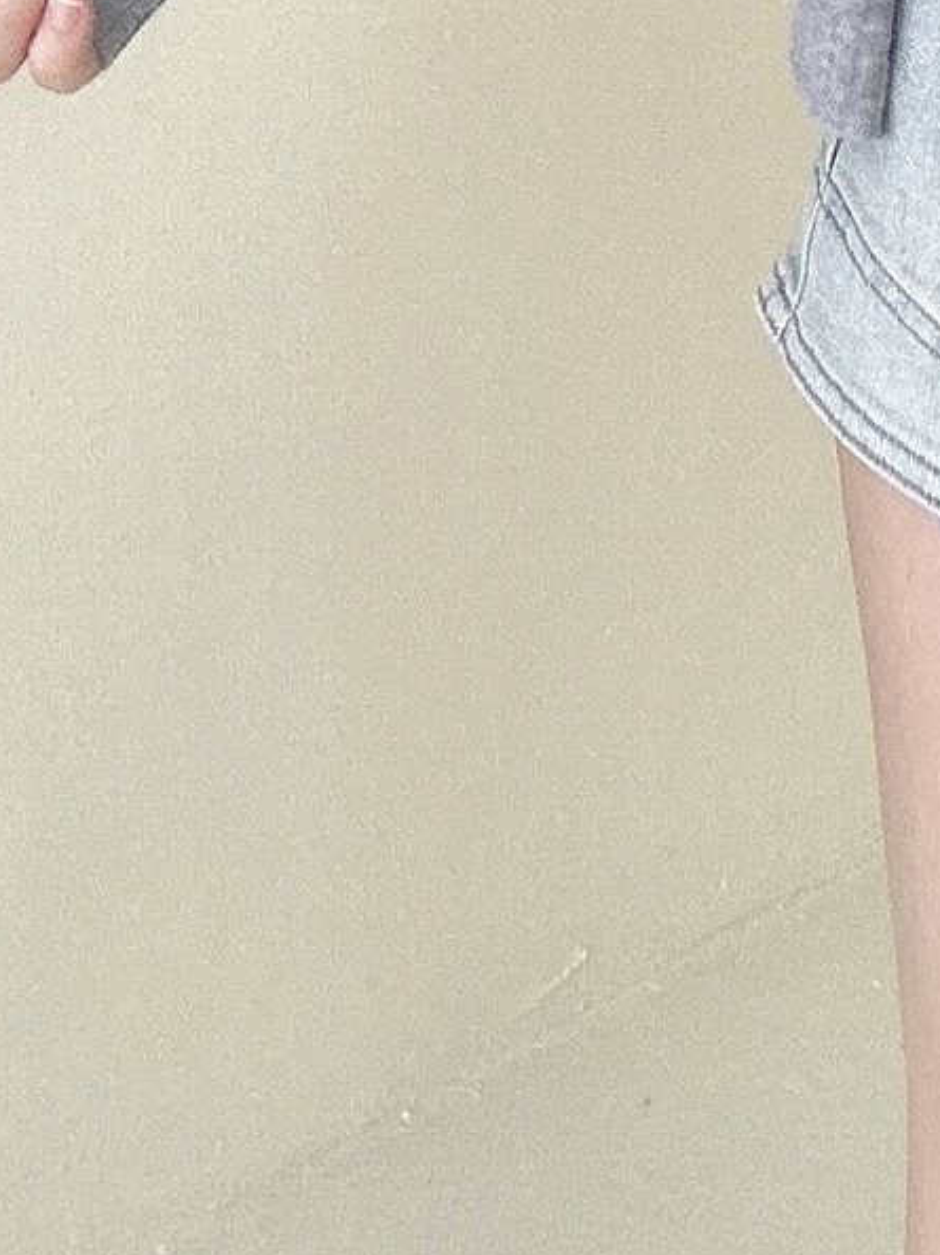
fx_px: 3370
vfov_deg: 17.9
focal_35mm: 93
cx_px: 1403
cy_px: -828
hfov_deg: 14.8
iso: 100
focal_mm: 2.69
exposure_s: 1/60
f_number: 1.9
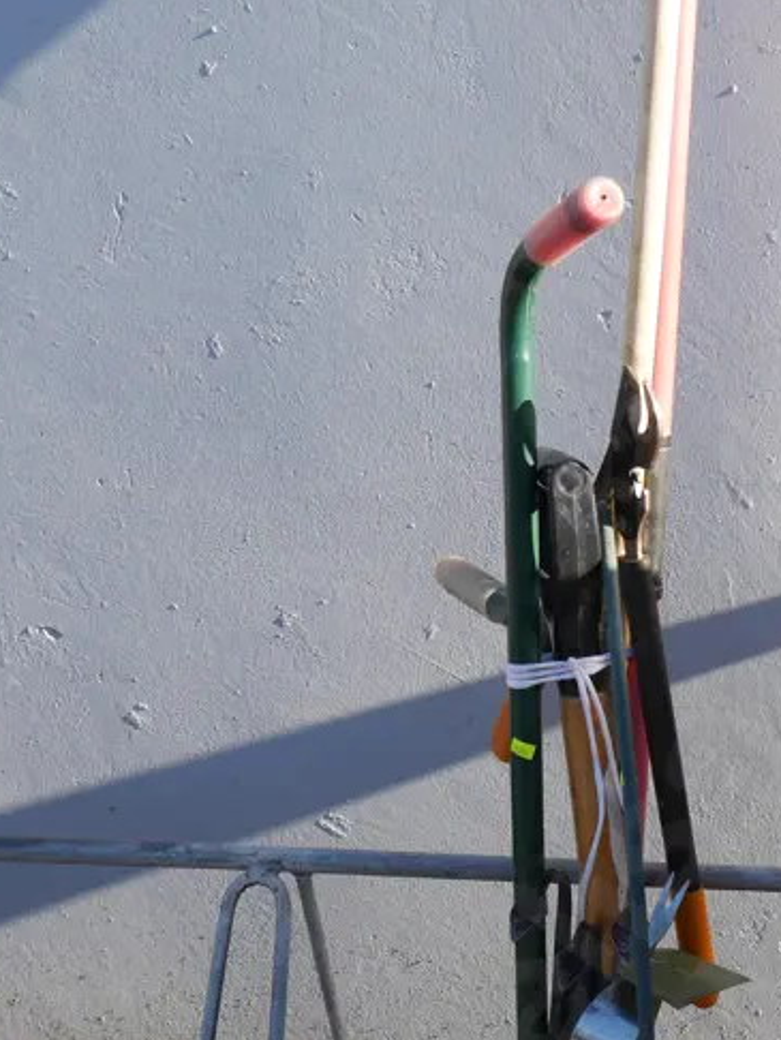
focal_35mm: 59
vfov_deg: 32.5
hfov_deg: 23.7
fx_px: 1773
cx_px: 793
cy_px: 666
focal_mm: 14
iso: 200
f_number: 5.6
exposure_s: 1/320
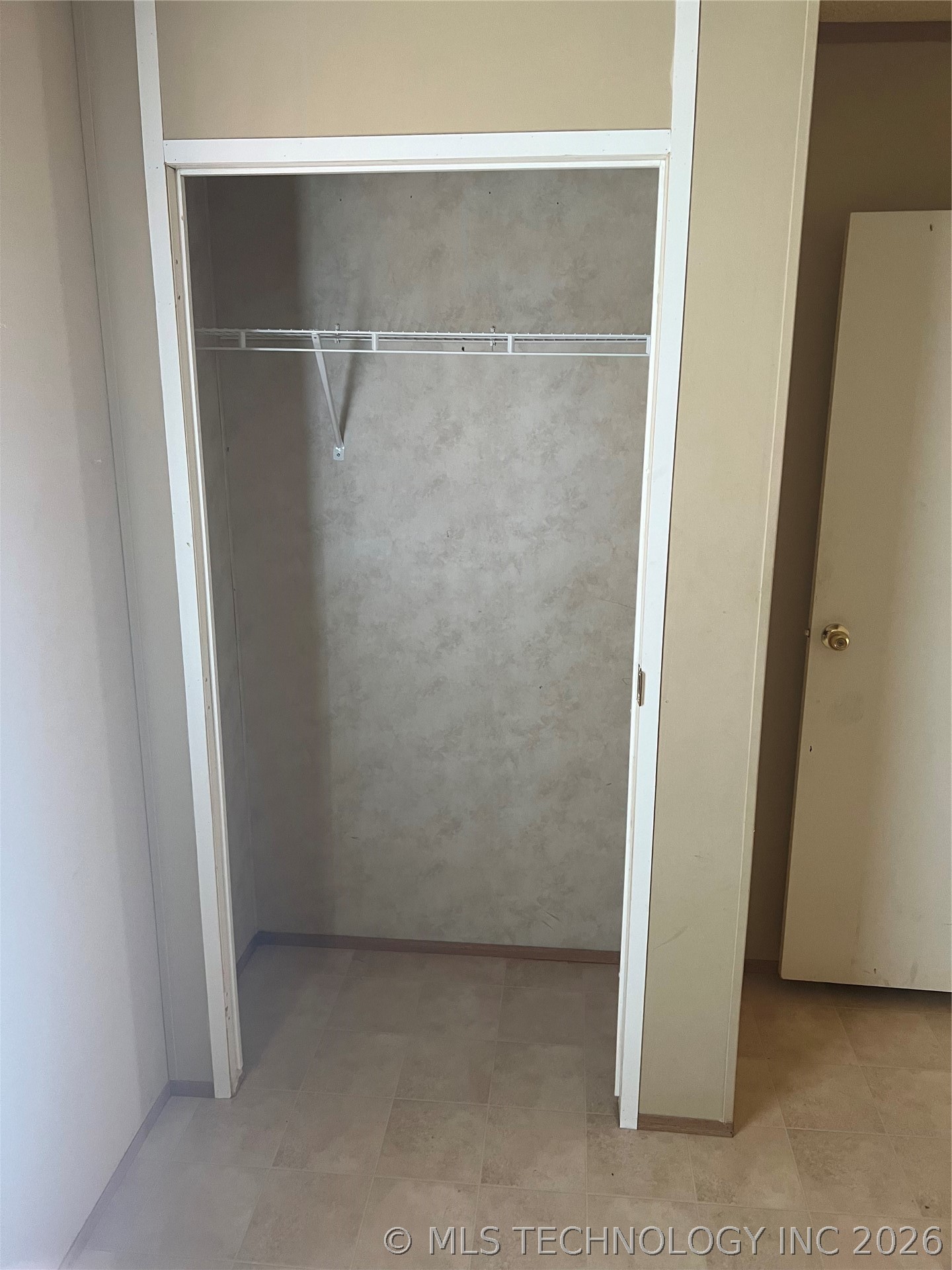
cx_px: 476
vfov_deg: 67.3
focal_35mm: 26
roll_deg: -0.8
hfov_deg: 53.1
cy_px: 635
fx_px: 953
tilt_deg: -14.4
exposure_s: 1/60
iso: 200
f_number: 1.5
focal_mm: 5.7
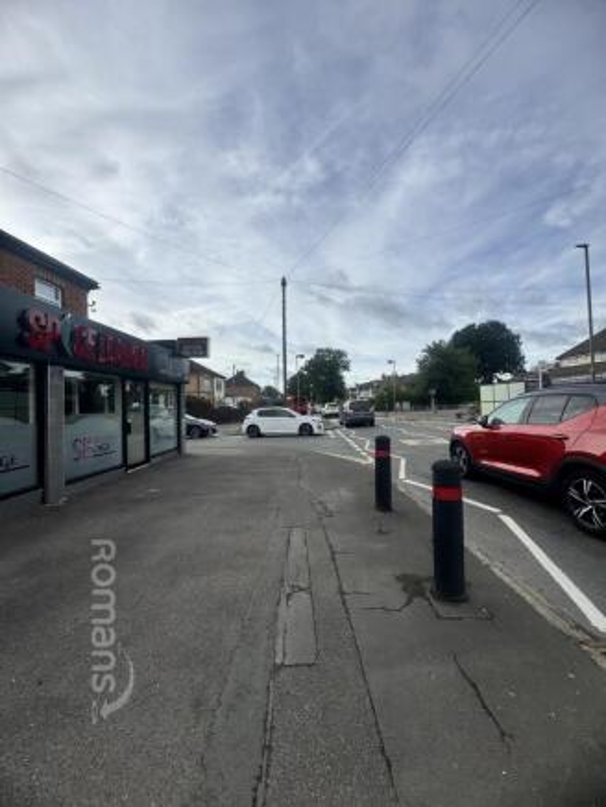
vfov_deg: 102.0
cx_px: 303
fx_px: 327
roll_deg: +1.9
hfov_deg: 85.7
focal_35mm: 14
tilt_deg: +1.0
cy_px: 404
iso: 50
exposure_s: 1/1976
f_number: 2.2
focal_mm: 2.22
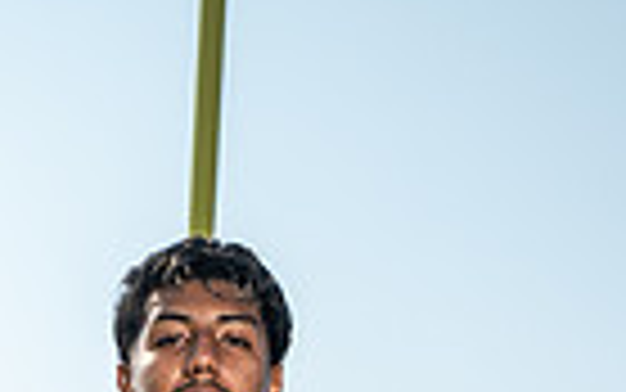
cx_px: 275
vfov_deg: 7.7
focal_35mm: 158
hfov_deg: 13.2
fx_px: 2697
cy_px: 964
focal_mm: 48
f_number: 6.3
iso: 100
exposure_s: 1/400
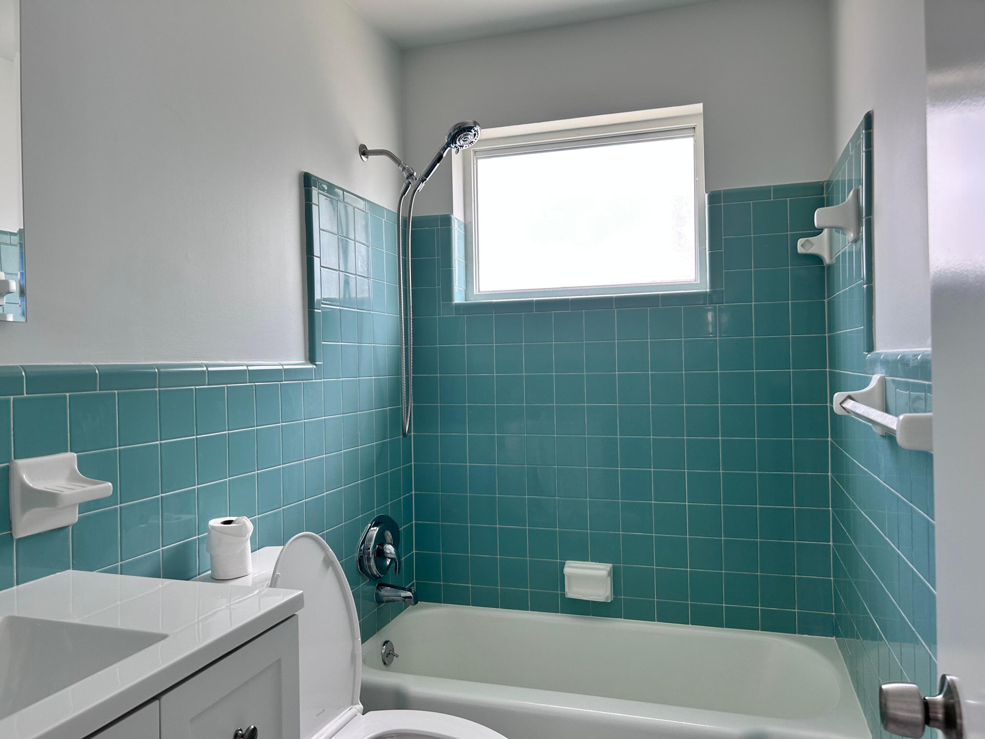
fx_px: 740
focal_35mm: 26
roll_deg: +2.5
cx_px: 492
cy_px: 370
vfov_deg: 53.1
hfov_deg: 67.3
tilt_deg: +0.4
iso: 64
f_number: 1.5
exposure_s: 1/121
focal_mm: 5.7
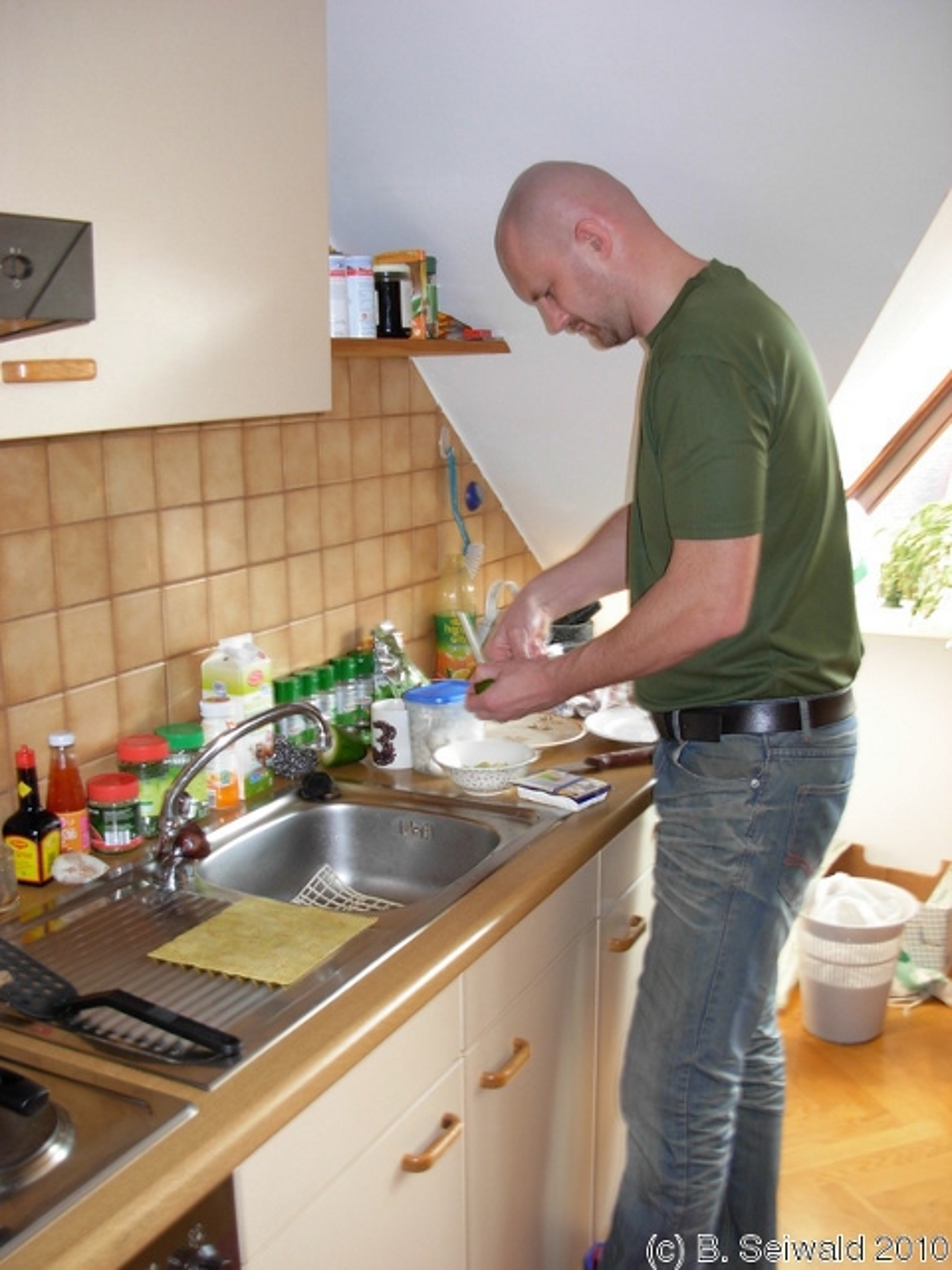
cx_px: 476
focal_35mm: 38
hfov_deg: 37.7
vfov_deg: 49.0
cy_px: 635
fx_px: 1393
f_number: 2.9
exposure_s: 1/22.6
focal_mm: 6.3
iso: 79
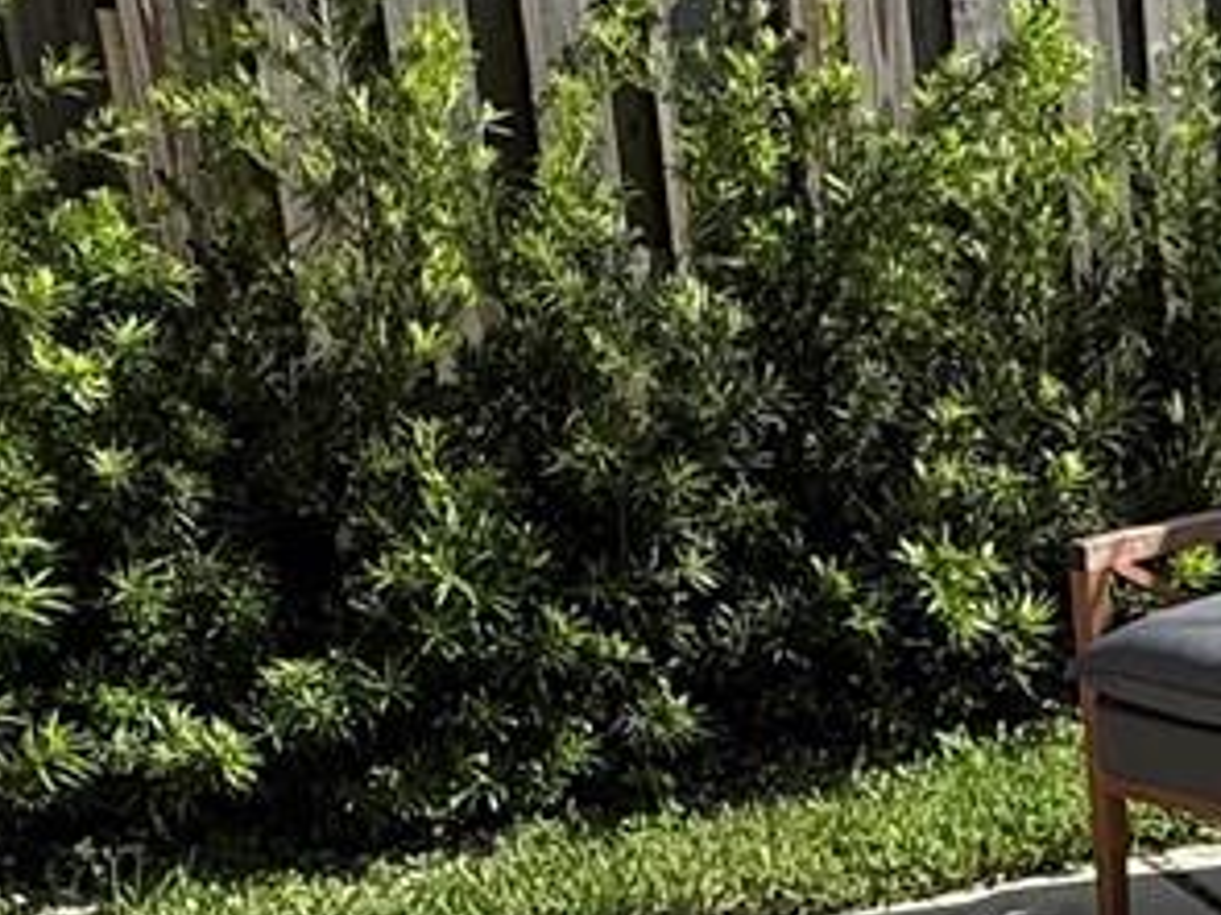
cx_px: 1622
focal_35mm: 76
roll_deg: +0.5
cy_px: 869
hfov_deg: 22.7
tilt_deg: -12.8
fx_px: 2680
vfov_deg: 18.9
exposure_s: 1/1572
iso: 50
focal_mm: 2.22
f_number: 2.2
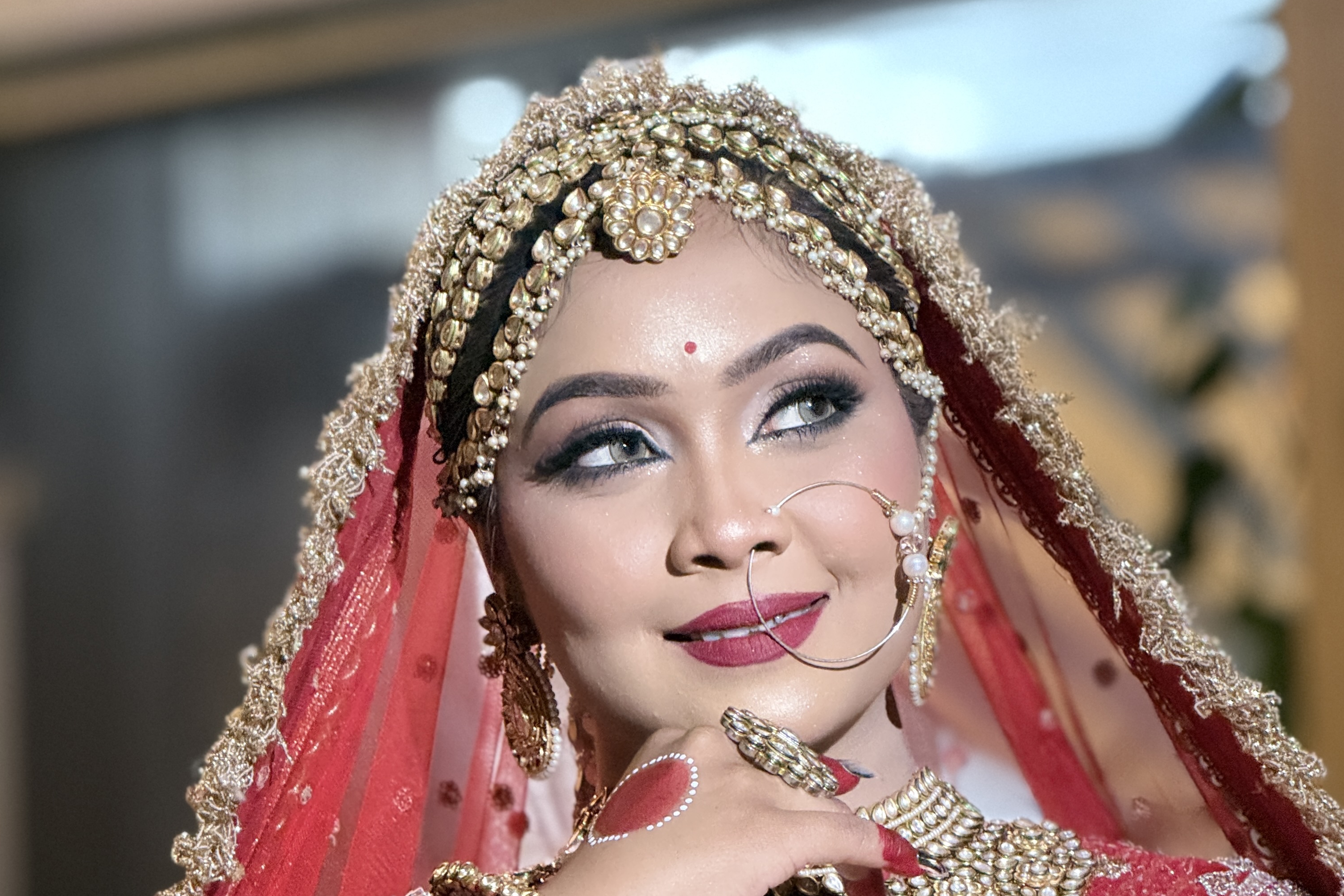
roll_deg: +1.8
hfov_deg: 12.3
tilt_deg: +8.3
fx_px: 6234
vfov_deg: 8.2
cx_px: 672
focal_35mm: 167
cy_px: 656
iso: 500
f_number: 2.8
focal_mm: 15.66
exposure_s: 1/100
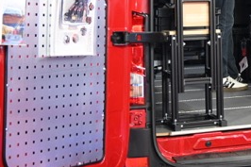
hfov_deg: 20.5
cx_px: 291
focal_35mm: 94
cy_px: -26
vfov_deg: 14.1
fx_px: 655
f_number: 4.8
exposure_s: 1/100
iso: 3200
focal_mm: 39
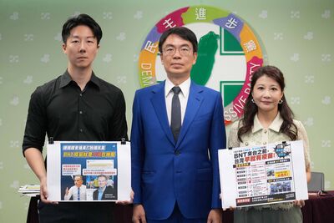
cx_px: 167
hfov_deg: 16.1
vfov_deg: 10.8
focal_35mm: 128
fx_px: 1183
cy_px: 112
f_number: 6.3
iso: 2500
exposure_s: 1/160
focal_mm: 85
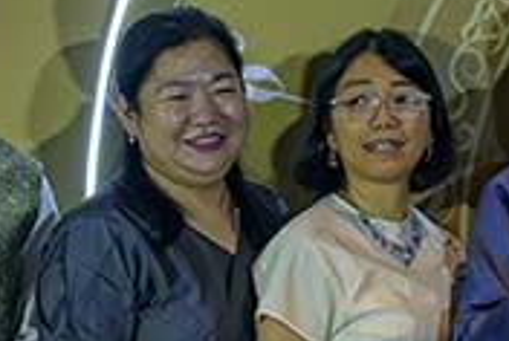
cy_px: 301
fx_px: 2659
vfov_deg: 7.3
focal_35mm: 188
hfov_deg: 10.8
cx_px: 521
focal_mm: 34.5
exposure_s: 1/250
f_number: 5
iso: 5600
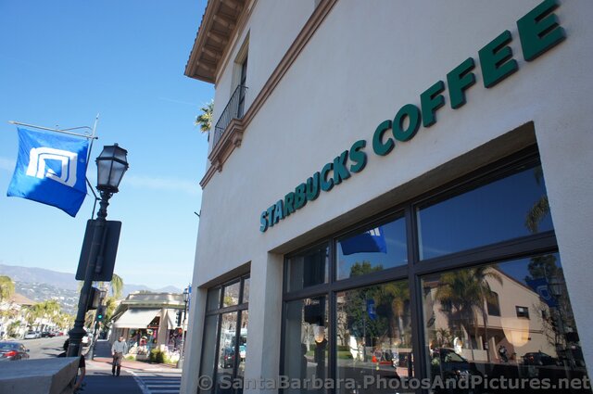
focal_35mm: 24
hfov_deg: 73.8
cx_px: 296
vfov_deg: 53.0
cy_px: 197
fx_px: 395
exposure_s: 1/400
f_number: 6.3
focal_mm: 16
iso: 200
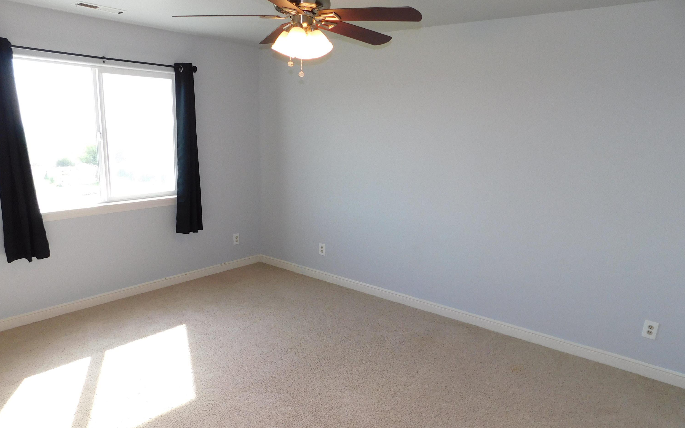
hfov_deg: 72.6
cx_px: 342
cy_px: 220
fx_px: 467
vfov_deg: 49.3
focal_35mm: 25
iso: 125
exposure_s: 1/80
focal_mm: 4
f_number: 3
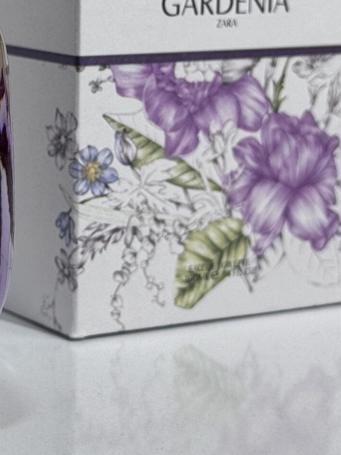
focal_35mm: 129
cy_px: 140
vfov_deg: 15.3
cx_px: 17
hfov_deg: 11.4
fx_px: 1696
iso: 64
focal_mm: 6.76
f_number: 1.78
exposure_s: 1/514
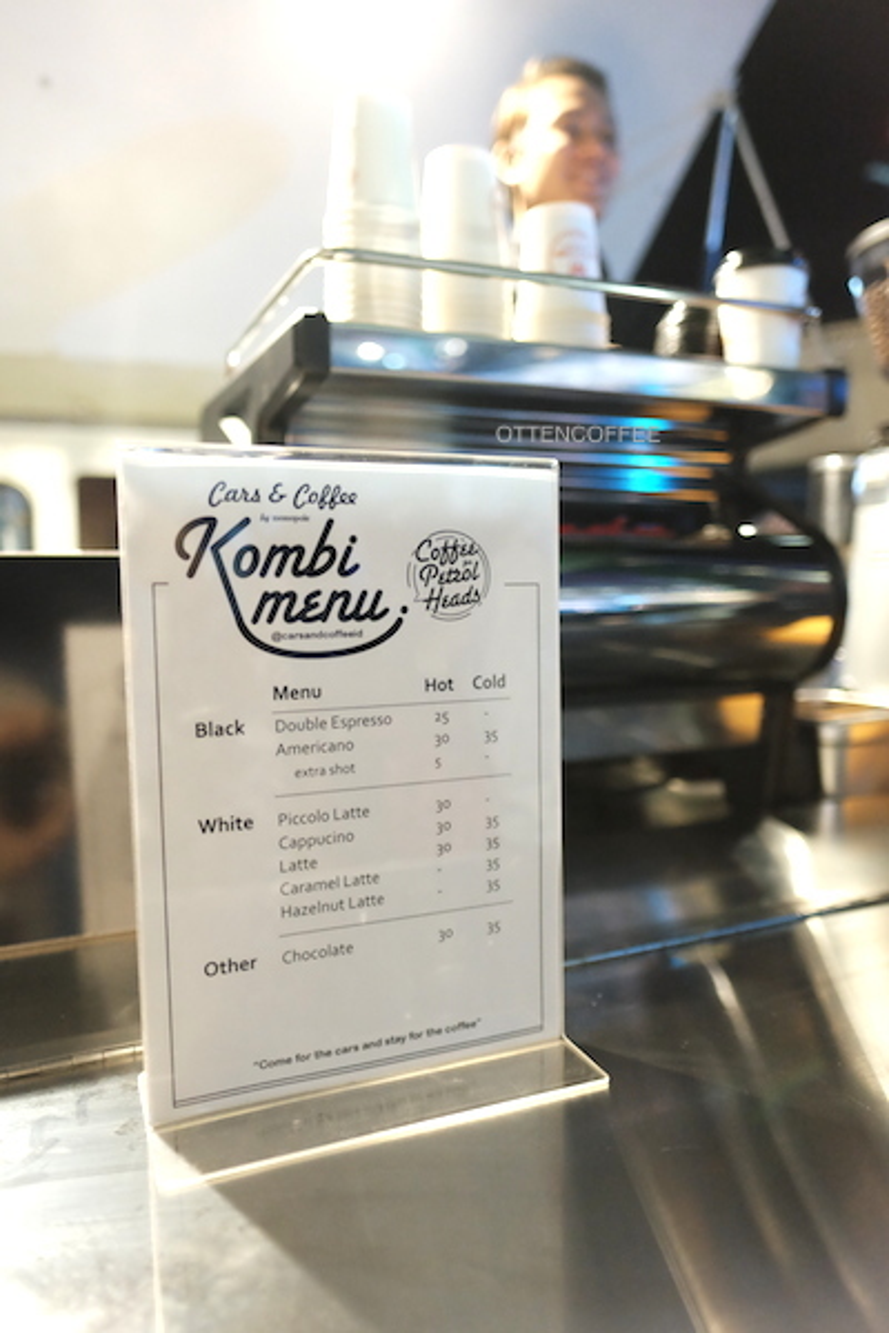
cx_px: 444
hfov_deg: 53.1
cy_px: 666
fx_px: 889
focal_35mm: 24
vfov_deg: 73.7
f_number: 1.4
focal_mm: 16
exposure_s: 1/160
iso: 4000
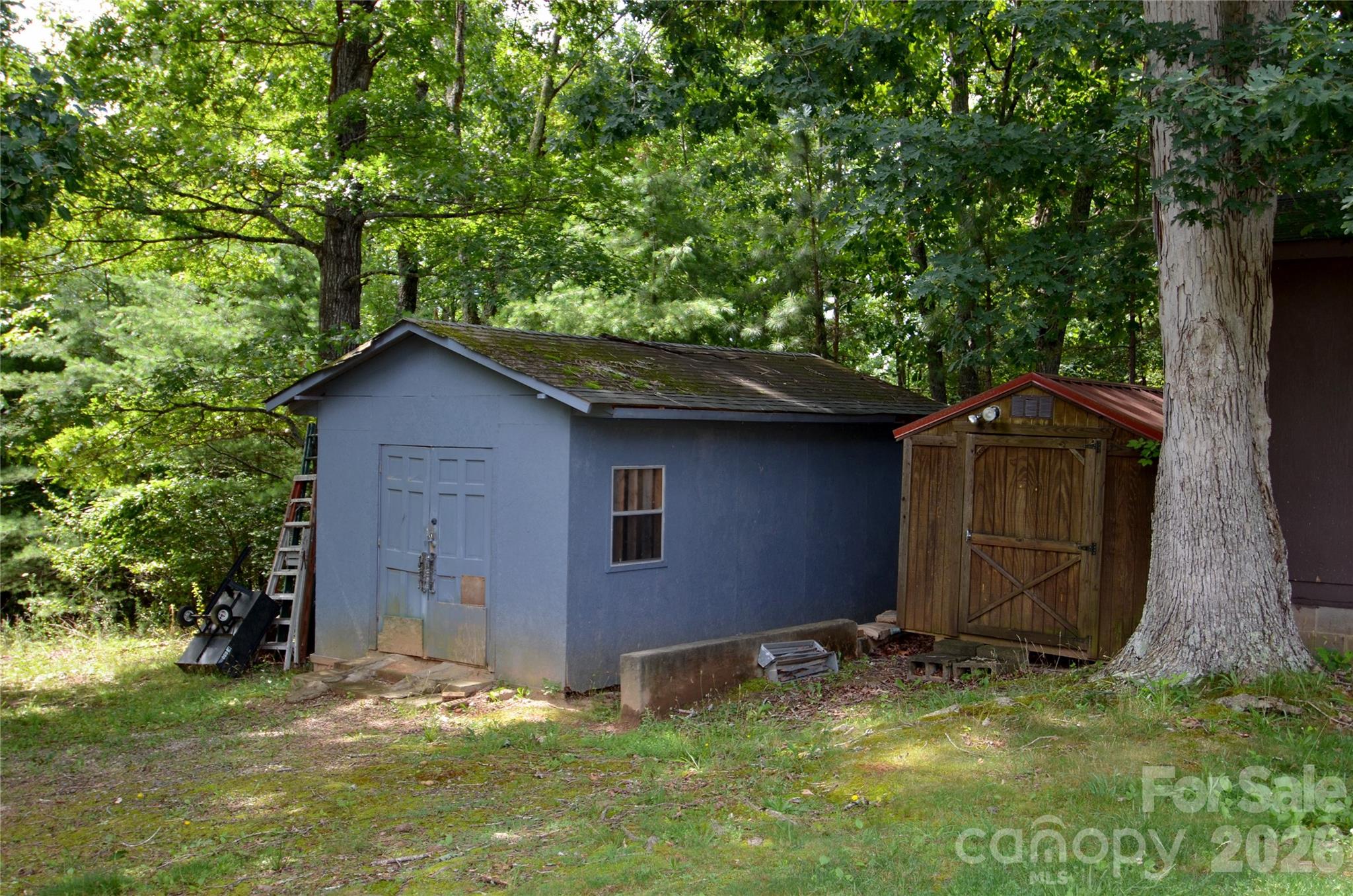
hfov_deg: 53.2
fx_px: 1350
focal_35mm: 36
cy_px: 448
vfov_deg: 36.7
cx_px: 676
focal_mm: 24
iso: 200
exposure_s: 1/200
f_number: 4
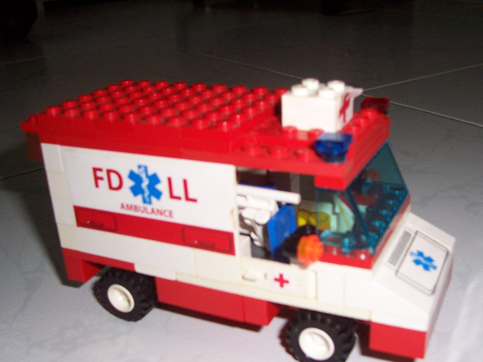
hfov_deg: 43.8
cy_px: 218
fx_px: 600
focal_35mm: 43
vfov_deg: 33.5
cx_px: 260
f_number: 2.7
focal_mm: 5.6
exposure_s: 1/60
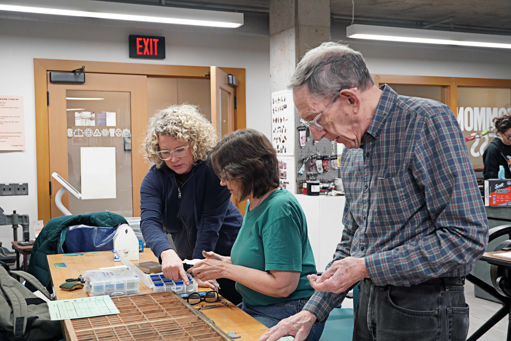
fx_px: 639
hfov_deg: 43.6
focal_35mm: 45
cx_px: 256
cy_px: 170
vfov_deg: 29.9
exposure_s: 1/200
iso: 3200
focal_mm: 30
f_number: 4.5
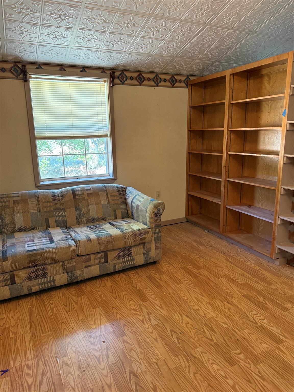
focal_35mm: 24
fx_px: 272
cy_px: 196
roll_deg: +0.3
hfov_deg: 56.8
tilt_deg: -13.2
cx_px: 147
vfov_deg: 71.6
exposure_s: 1/60
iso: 320
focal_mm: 6.76
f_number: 1.78
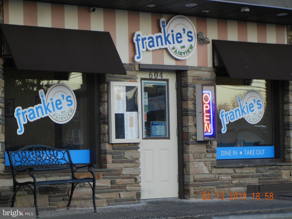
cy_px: 110
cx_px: 146
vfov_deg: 11.1
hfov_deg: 14.8
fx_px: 1122
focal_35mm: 133
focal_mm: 24
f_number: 4.6
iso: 311
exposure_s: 1/60
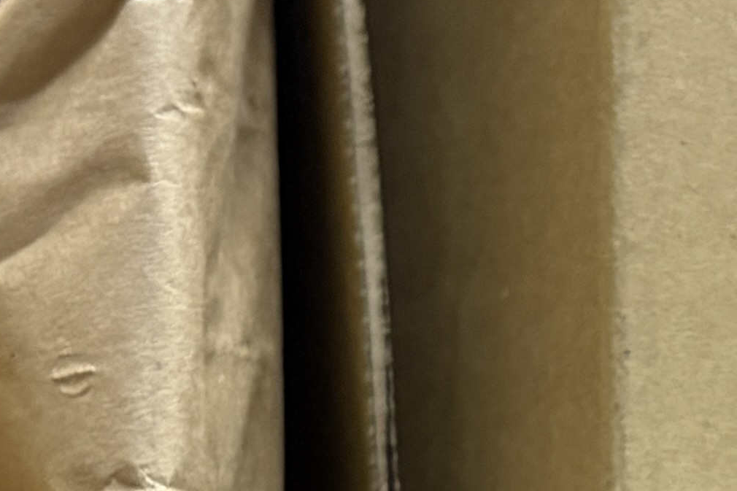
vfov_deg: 8.7
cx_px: 649
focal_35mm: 153
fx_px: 3132
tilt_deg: -2.1
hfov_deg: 13.3
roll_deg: -1.4
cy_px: 787
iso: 250
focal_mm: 5.96
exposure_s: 1/50
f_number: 1.6
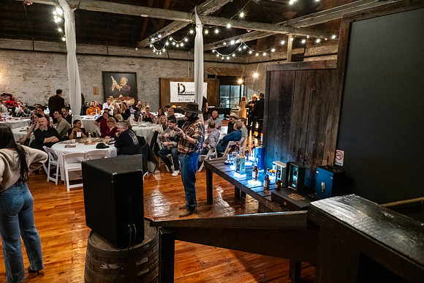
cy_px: 142
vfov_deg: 53.2
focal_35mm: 24
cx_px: 212
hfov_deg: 73.7
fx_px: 283
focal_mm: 24
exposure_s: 1/40
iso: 6400
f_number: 6.3
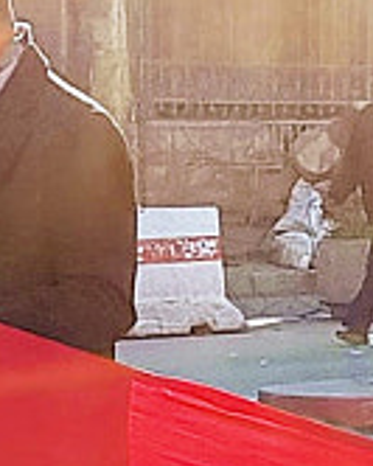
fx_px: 3378
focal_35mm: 245
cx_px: 552
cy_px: 1404
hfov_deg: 6.2
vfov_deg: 7.0
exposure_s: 1/820
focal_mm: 4.2
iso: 40
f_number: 1.7
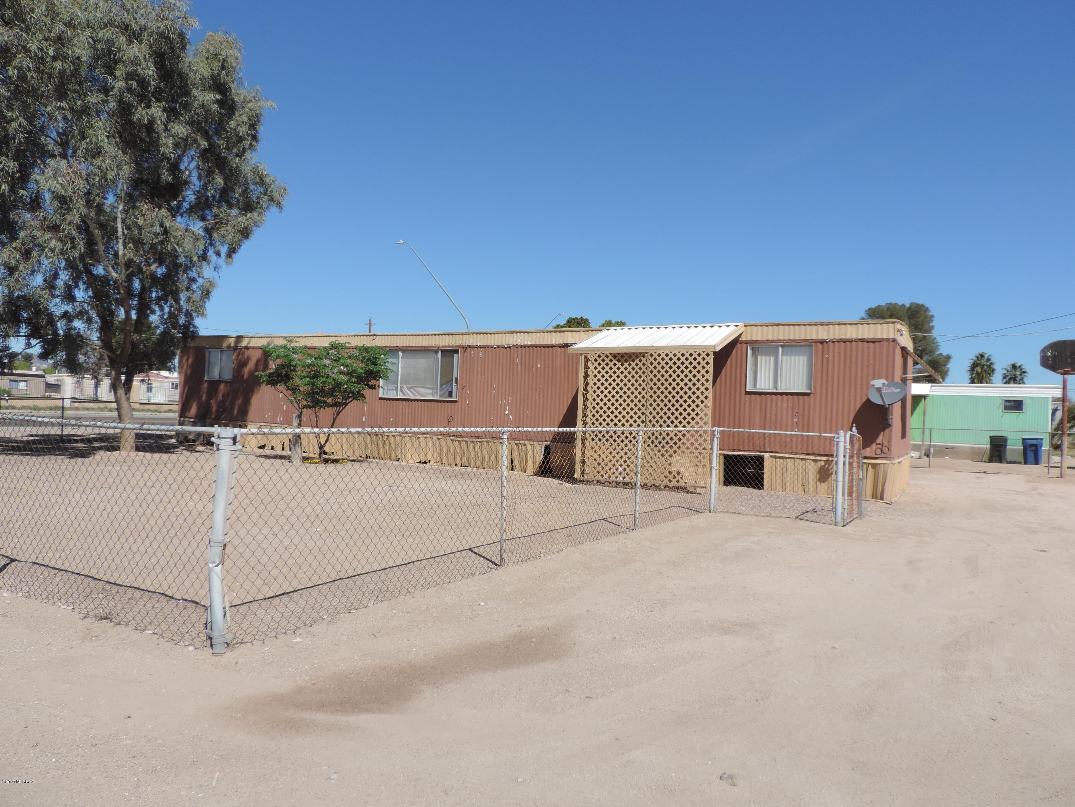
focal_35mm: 24
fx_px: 745
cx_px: 538
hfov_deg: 71.6
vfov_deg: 56.8
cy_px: 404
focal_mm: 4.3
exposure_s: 1/1250
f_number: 3.3
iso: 80
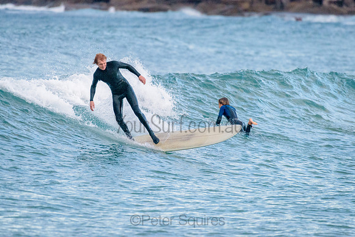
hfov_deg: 3.7
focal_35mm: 563
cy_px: 92
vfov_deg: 2.4
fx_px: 5552
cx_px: 183
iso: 2800
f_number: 5.6
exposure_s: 1/2000
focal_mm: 460
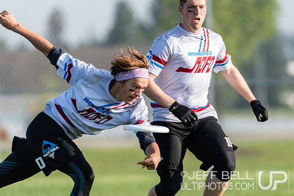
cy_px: 107
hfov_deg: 2.1
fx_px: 7980
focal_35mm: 977
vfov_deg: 1.4
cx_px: 239
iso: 320
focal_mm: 400
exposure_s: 1/1250
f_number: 4
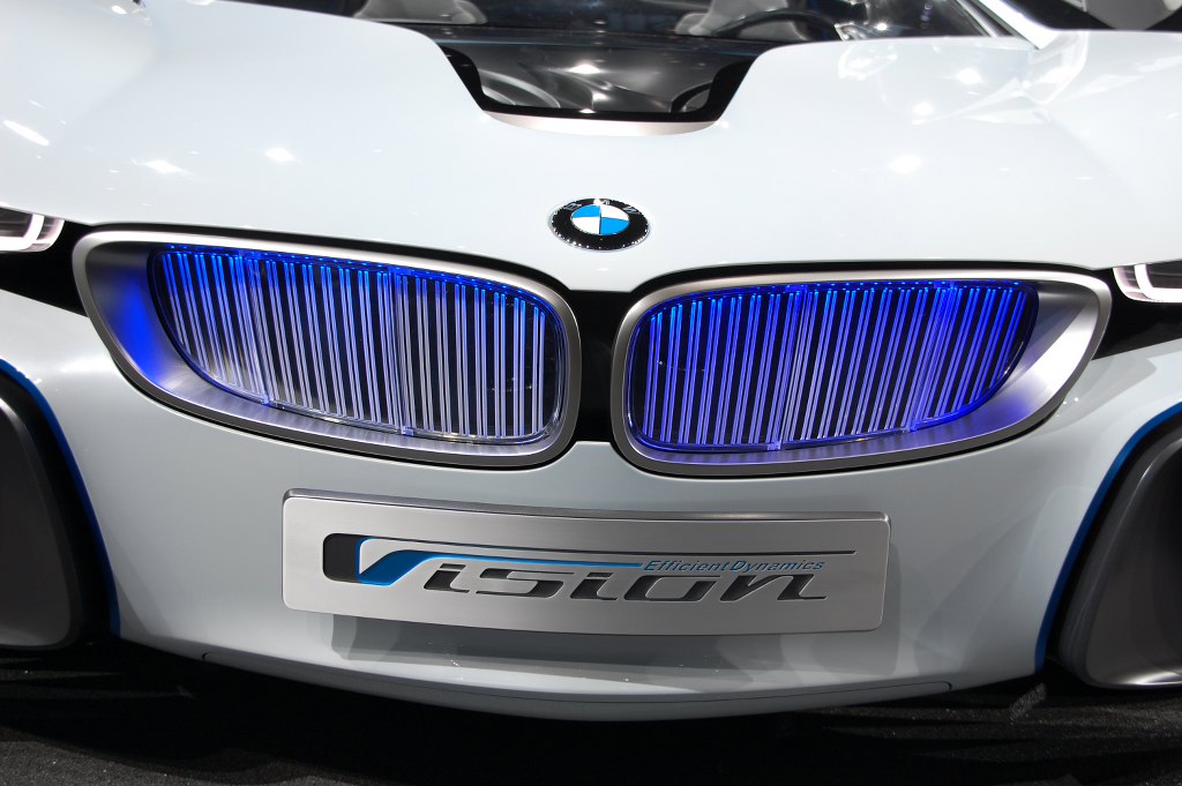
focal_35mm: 51
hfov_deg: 38.9
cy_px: 393
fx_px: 1673
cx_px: 591
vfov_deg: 26.4
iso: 200
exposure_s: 1/160
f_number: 6.3
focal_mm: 34
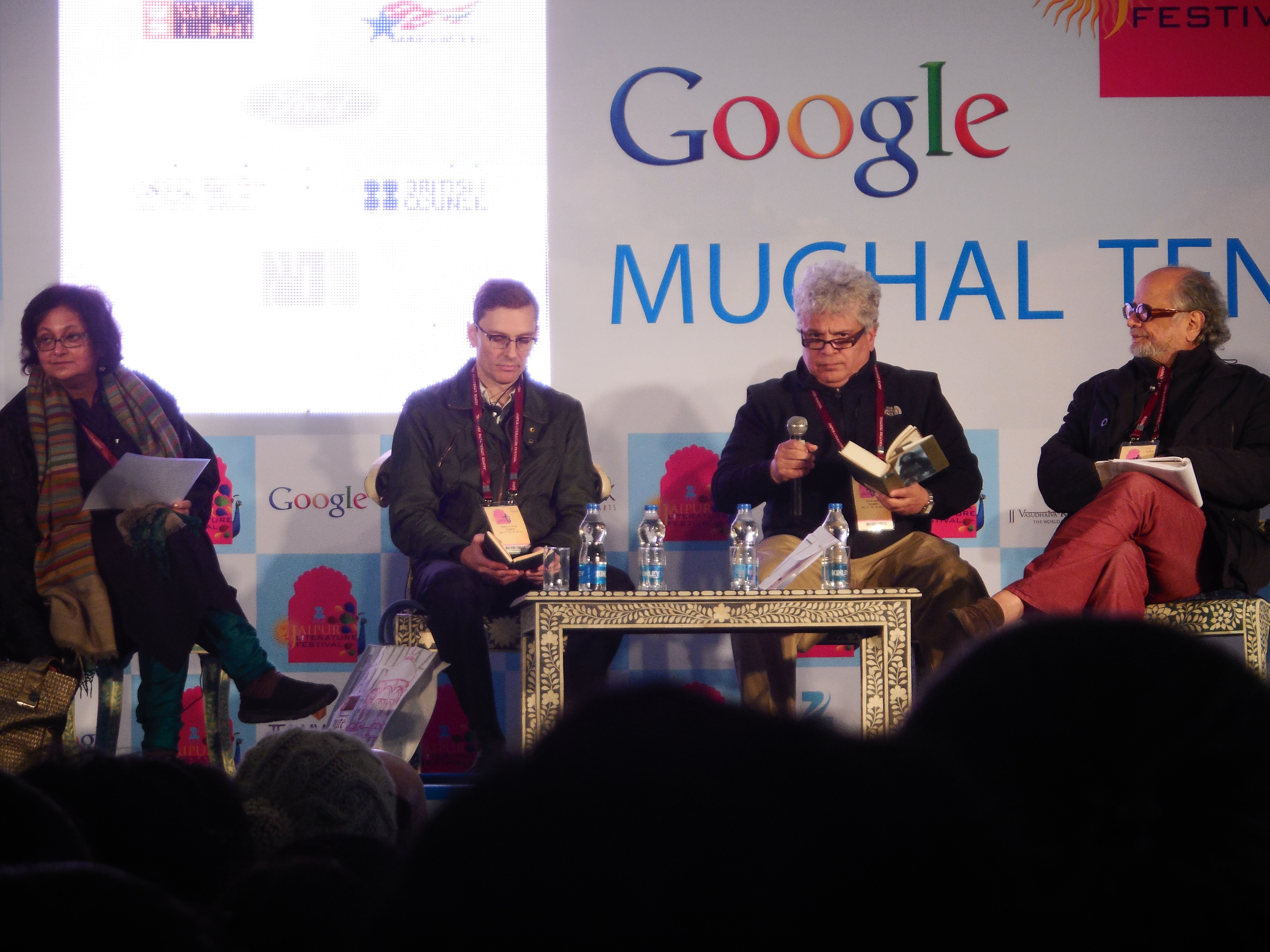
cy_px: 476
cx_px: 635
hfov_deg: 7.7
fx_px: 9429
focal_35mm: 257
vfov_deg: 5.8
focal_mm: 45.9
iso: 280
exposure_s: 1/60
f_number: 6.1
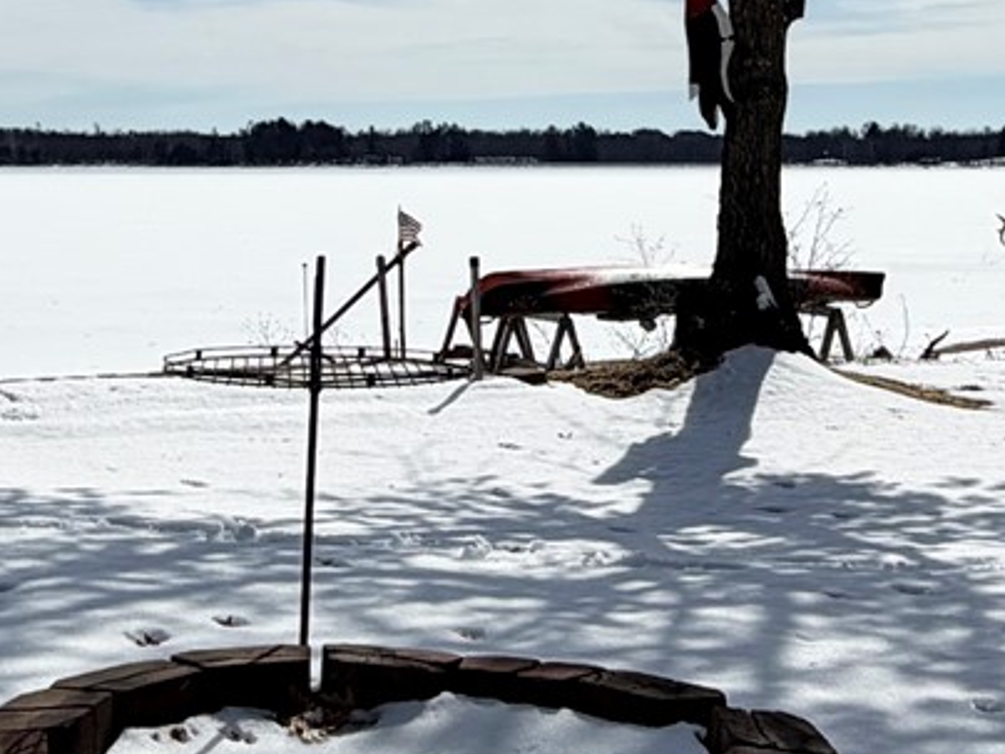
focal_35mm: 71
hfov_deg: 27.4
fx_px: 2061
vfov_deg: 20.4
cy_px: 112
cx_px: 438
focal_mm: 2.22
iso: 20
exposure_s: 1/4149
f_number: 2.2
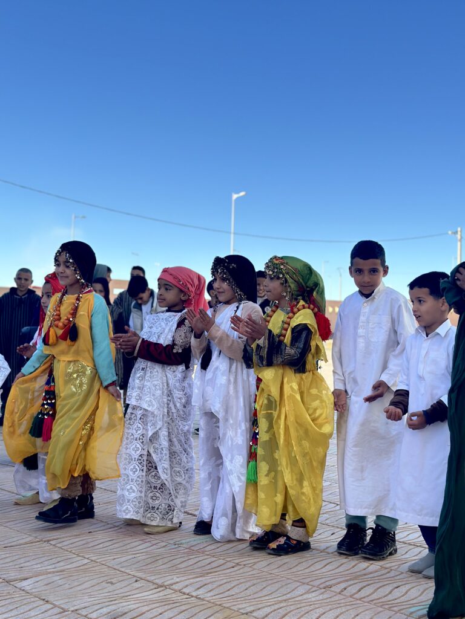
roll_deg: -2.5
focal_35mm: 48
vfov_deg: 39.7
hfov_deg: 30.3
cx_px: 232
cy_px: 310
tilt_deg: +1.7
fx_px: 860
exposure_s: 1/3155
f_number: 1.78
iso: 100
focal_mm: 6.86
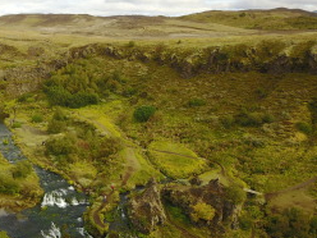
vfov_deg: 37.1
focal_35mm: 38
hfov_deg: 47.8
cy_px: 170
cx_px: 95
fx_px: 348
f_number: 2.2
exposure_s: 1/50
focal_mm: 4.73
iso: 162
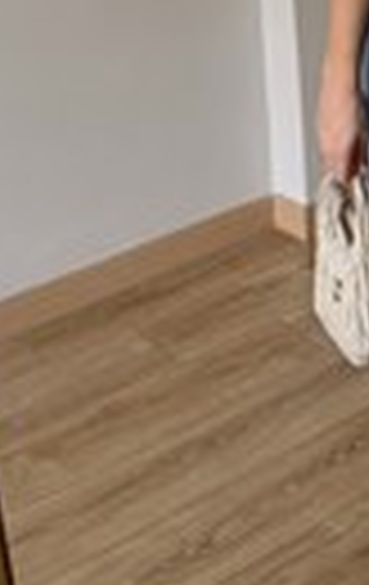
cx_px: 490
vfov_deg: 24.7
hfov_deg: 15.9
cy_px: -54
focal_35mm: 78
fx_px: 1247
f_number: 1.78
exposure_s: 1/121
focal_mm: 6.76
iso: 200
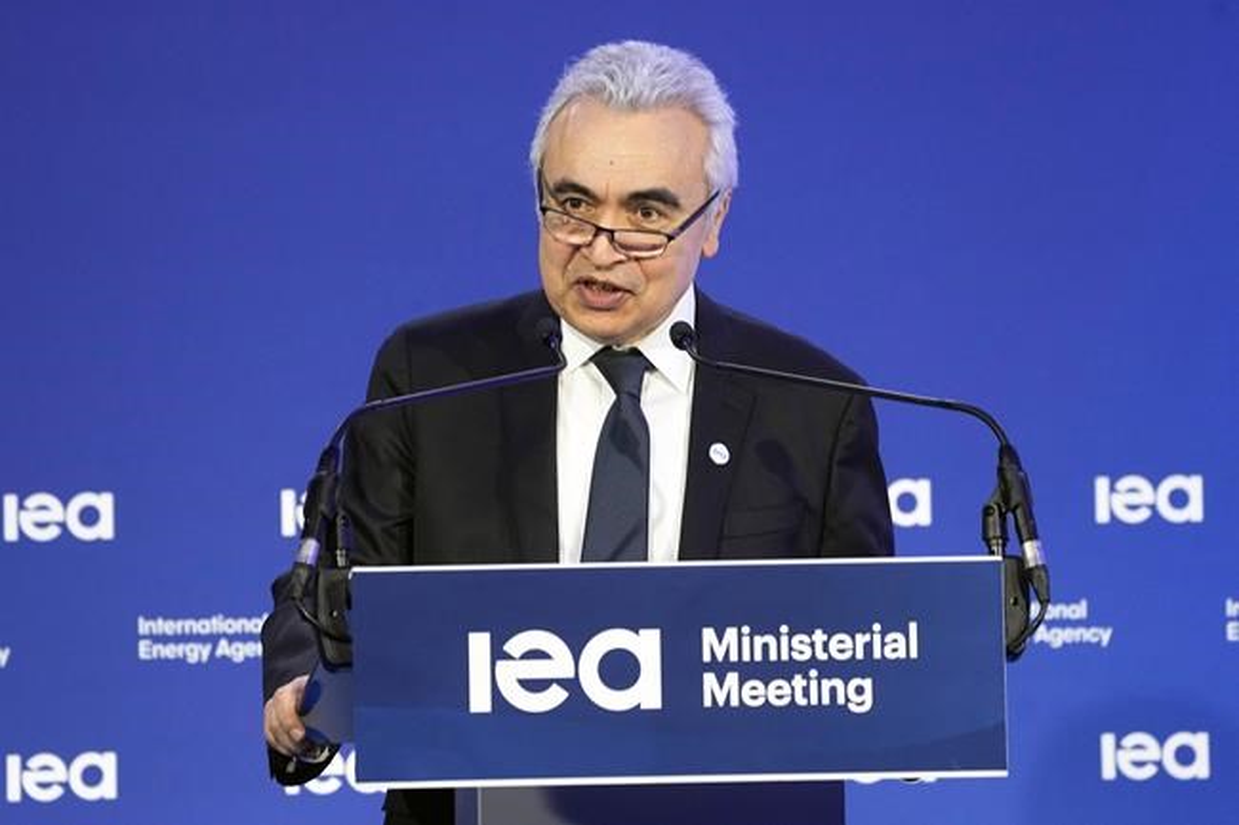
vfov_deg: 4.9
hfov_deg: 7.3
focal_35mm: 282
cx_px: 620
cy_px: 412
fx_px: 9702
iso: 3200
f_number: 6.3
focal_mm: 282
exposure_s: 1/100
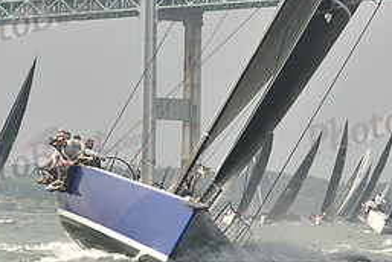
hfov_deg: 4.6
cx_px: 229
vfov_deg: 3.1
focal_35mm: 451
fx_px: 4916
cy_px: 217
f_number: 5.6
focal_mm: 200
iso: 250
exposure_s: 1/640
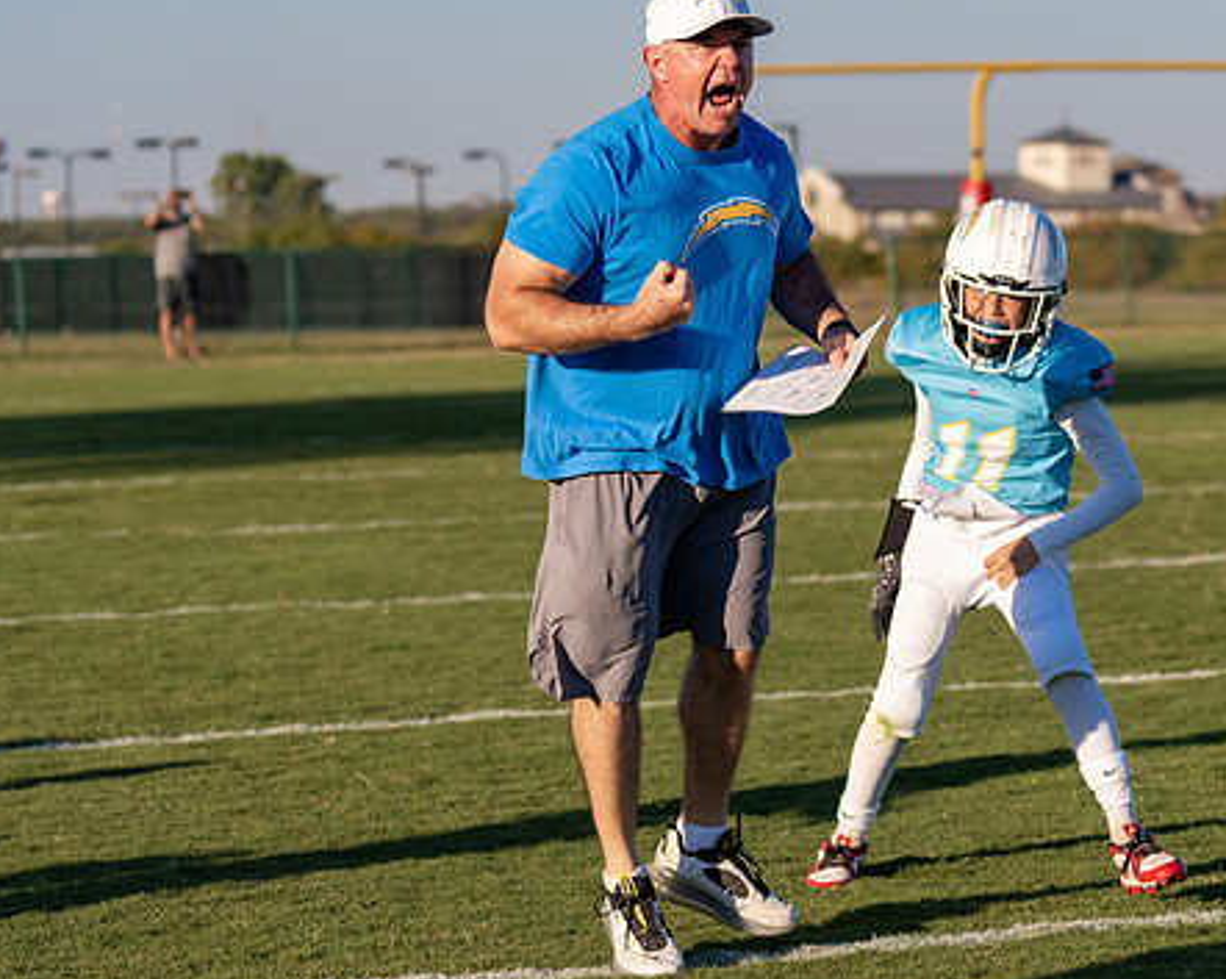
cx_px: 907
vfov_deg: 11.3
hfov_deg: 14.1
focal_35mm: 136
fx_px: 4931
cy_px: 410
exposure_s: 1/1600
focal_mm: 70
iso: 100
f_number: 2.8
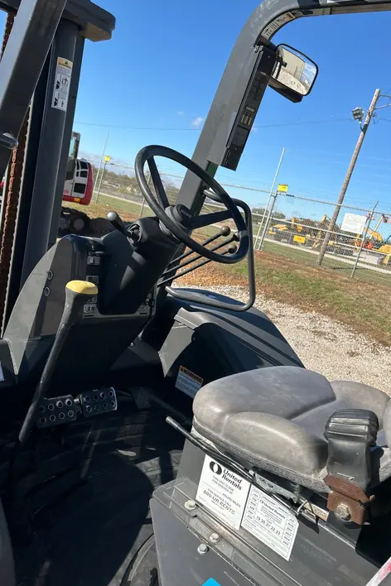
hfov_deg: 46.4
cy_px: 288
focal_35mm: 28
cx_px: 210
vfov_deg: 65.5
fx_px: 456
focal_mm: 5.7
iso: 50
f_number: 1.5
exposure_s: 1/3356
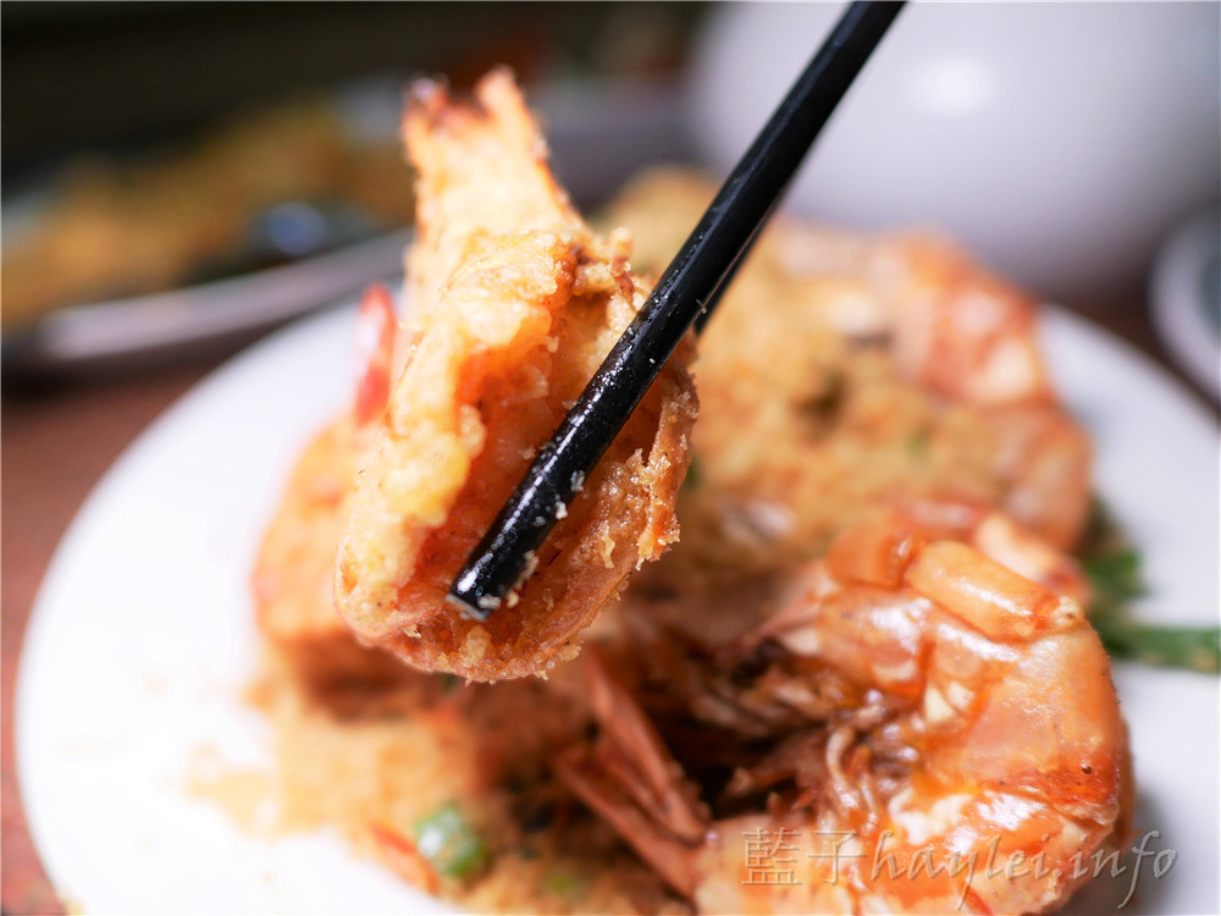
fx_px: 1058
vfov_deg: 46.8
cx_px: 610
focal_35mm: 30
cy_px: 458
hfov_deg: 60.0
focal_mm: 15
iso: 200
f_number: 2
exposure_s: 1/125
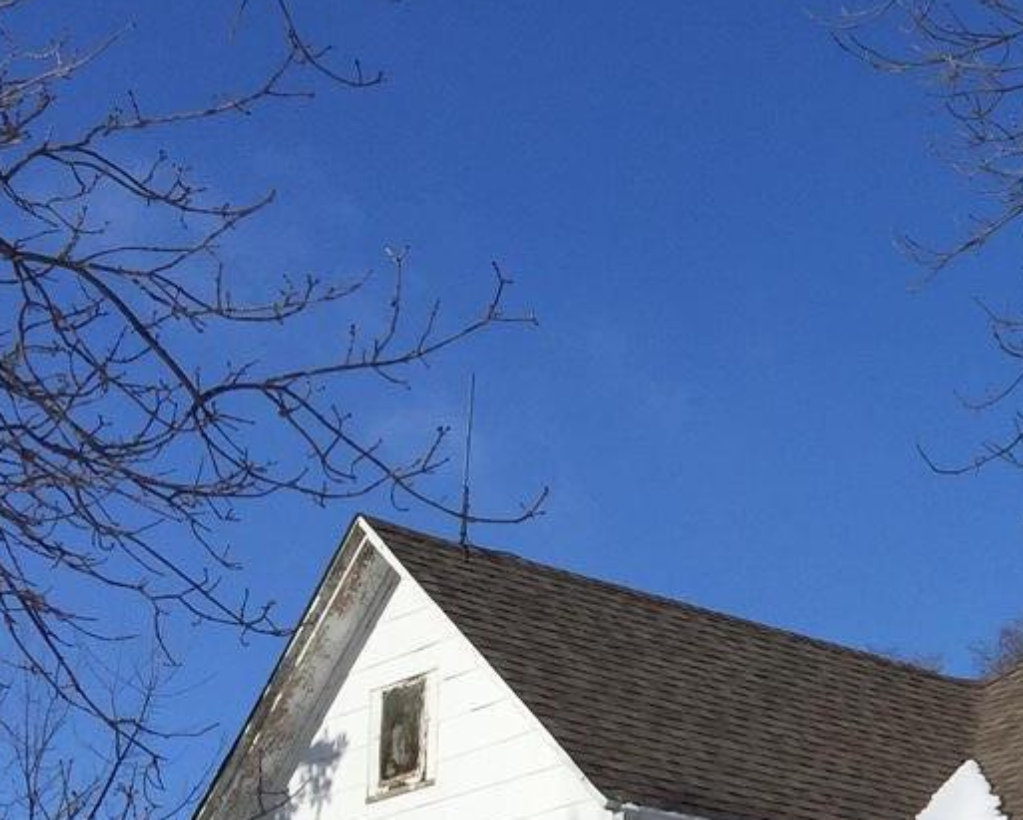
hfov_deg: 19.6
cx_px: 1320
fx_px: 2726
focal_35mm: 90
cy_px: 1171
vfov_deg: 15.9
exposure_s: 1/4405
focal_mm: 4.15
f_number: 2.2
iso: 32
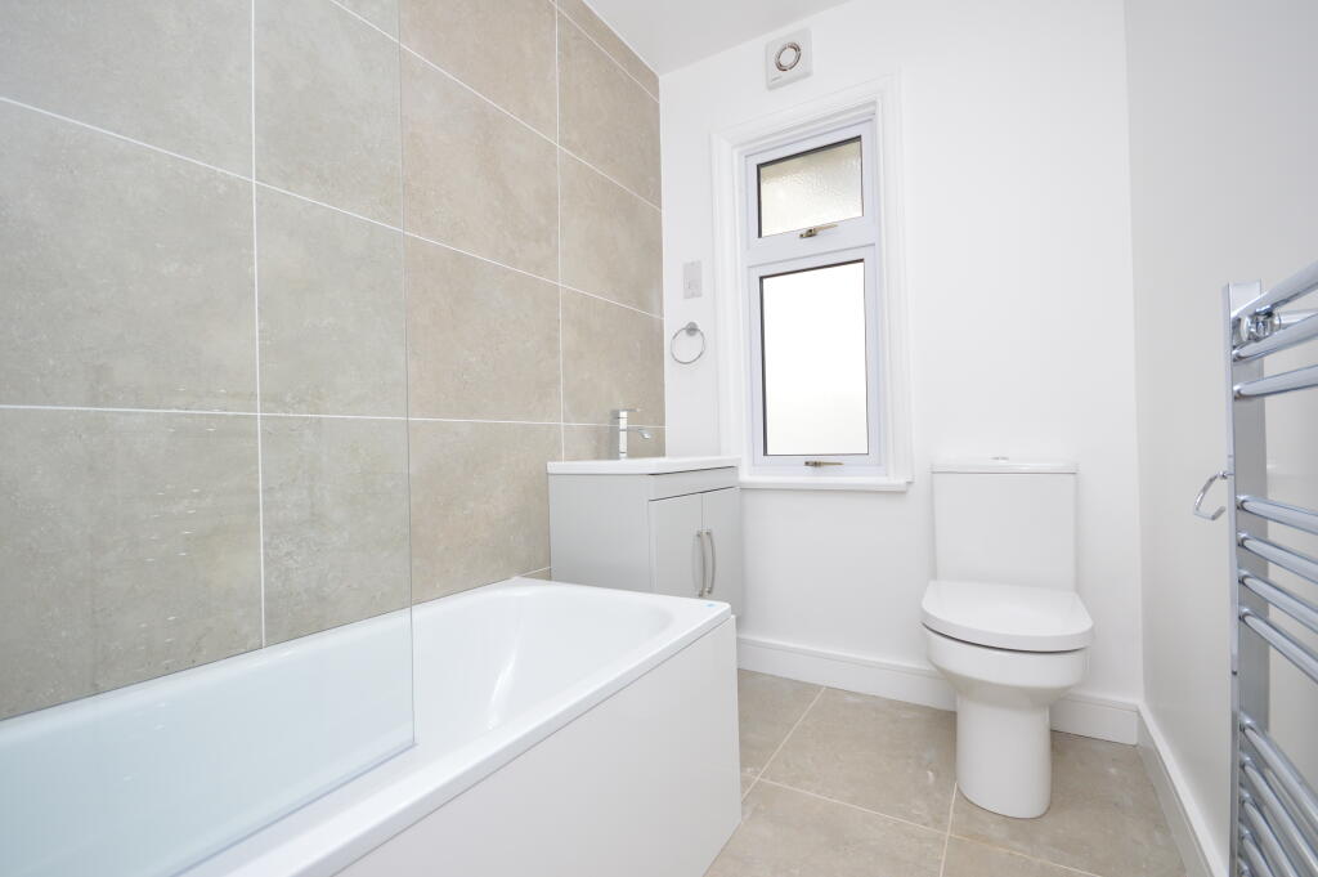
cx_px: 659
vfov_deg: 77.2
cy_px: 438
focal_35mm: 15
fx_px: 549
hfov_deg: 100.4
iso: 400
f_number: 5.6
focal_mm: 10
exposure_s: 1/125
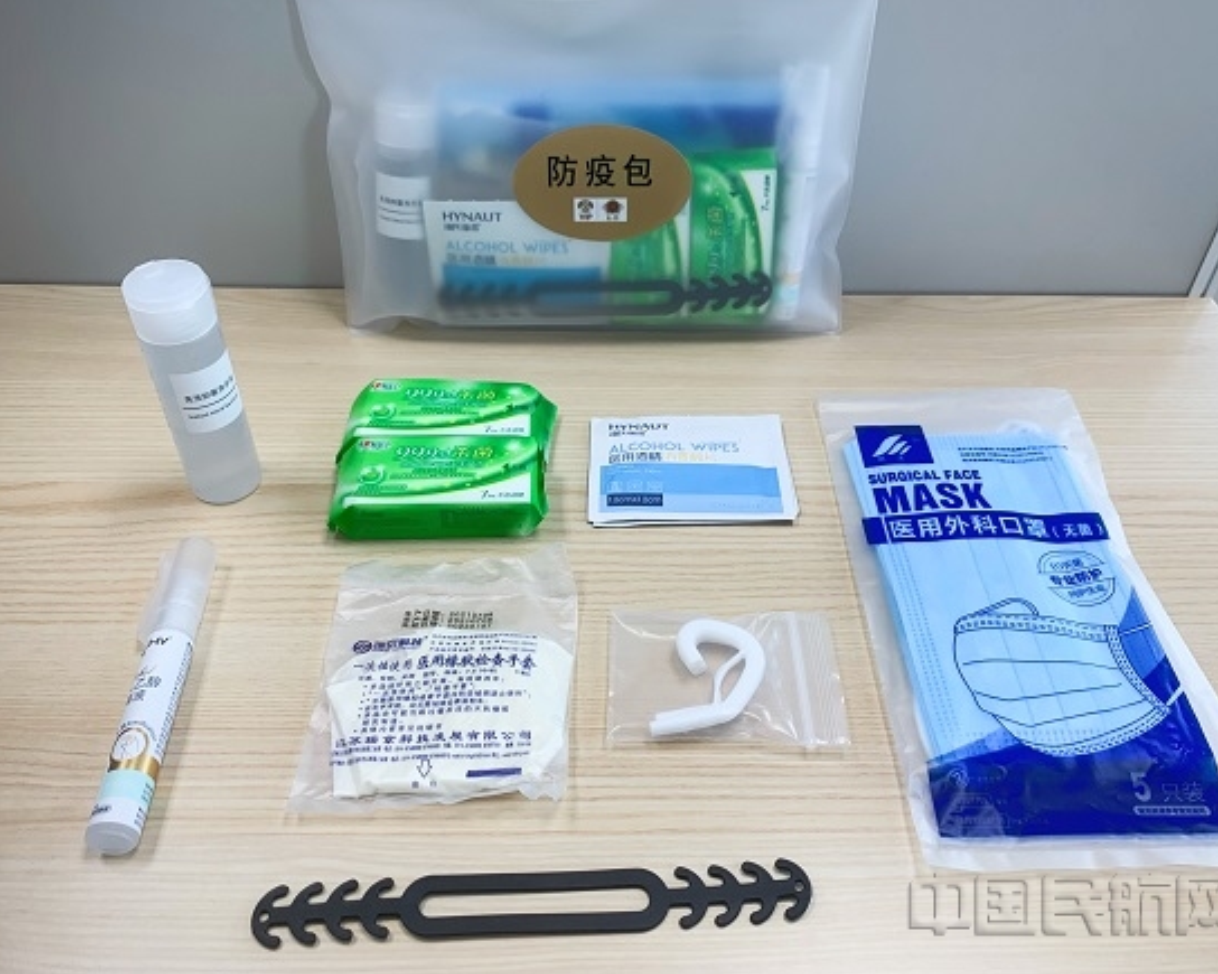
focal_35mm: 28
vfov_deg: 51.5
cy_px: 484
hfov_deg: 62.2
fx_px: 1009
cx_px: 616
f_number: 1.8
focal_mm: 4.25
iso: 50
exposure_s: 1/100
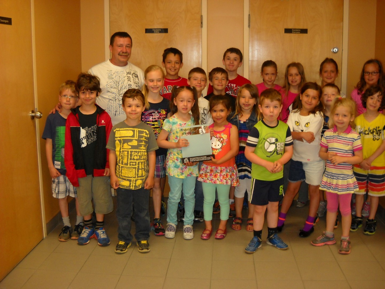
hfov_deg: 45.8
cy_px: 144
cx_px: 192
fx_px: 456
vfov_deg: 35.1
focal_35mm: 41
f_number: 3.1
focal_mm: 6.72
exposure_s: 1/30
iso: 200
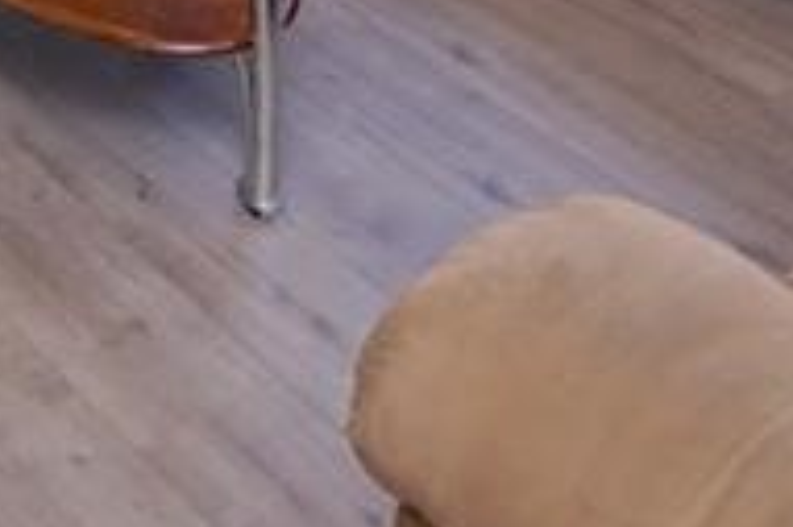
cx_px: 100
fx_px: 1893
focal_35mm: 86
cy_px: -533
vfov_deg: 13.5
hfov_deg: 23.1
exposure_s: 1/60
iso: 100
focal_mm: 16
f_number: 4
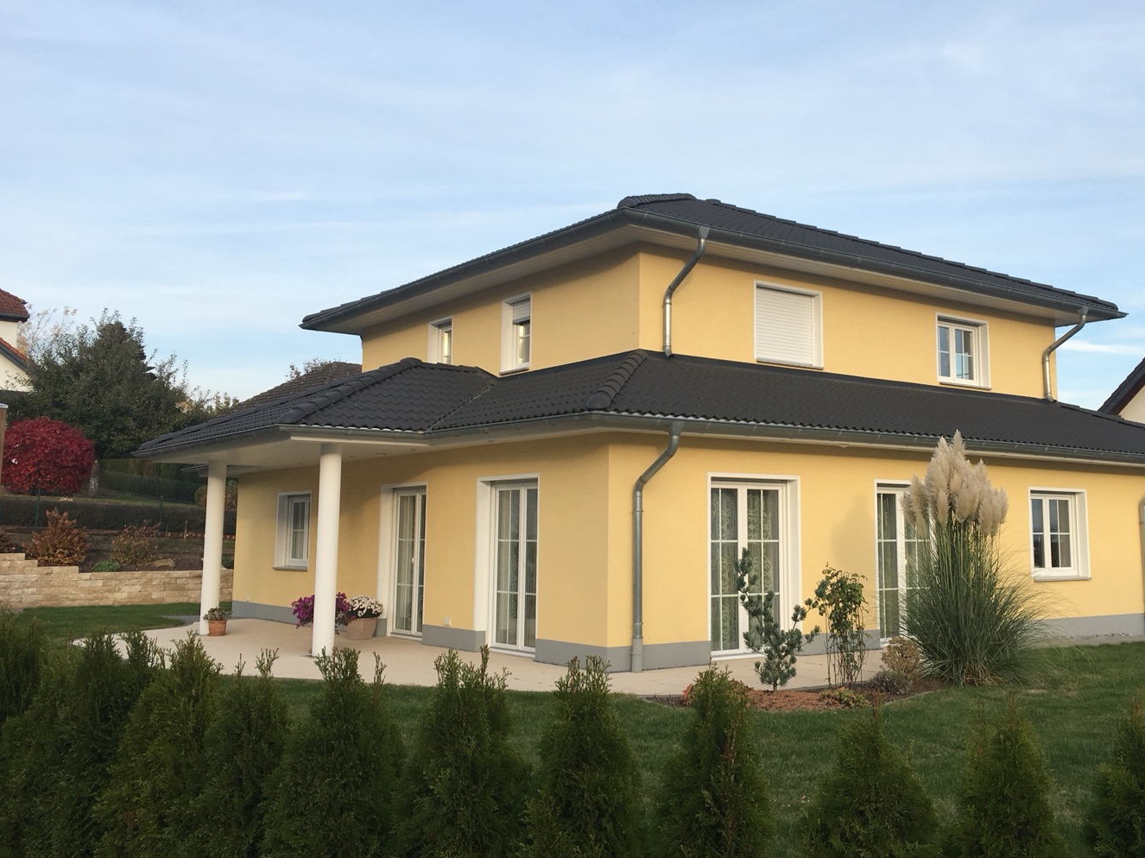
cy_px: 392
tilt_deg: +5.6
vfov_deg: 40.7
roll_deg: -0.7
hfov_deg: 52.4
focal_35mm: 35
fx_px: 1157
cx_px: 674
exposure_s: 1/545
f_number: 2.2
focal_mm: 4.15
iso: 25
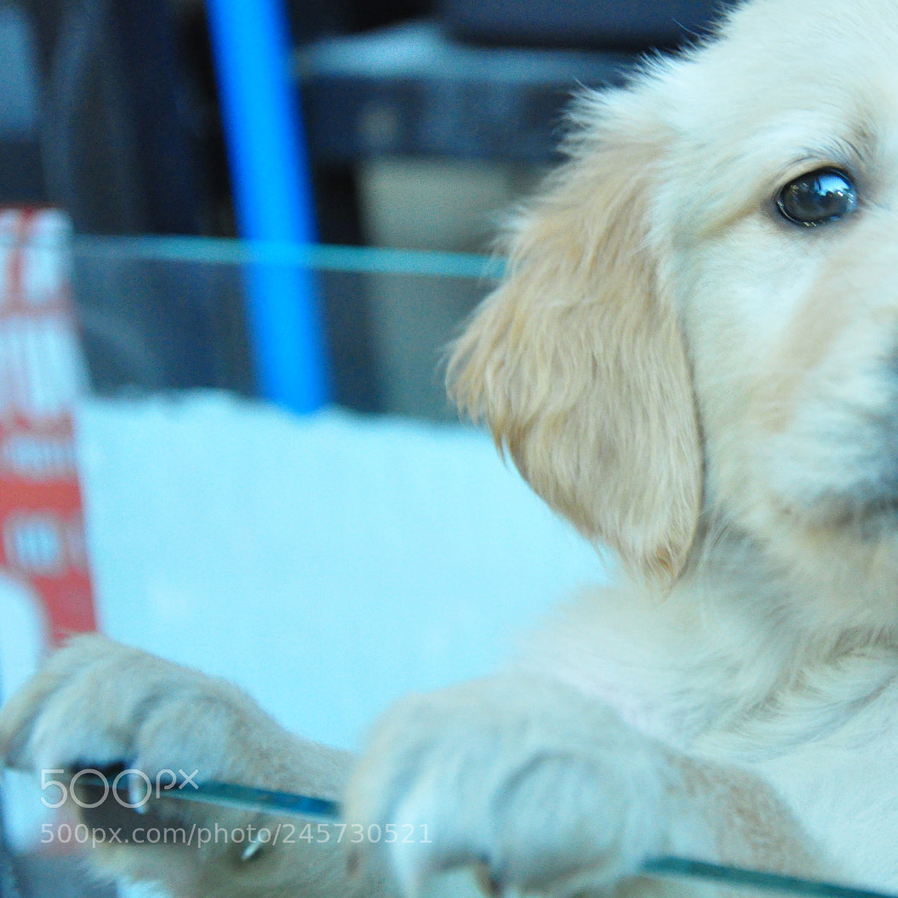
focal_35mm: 112
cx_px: 668
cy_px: 448
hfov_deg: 15.5
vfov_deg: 15.6
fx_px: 3287
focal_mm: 58
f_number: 5
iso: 3200
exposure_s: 1/40
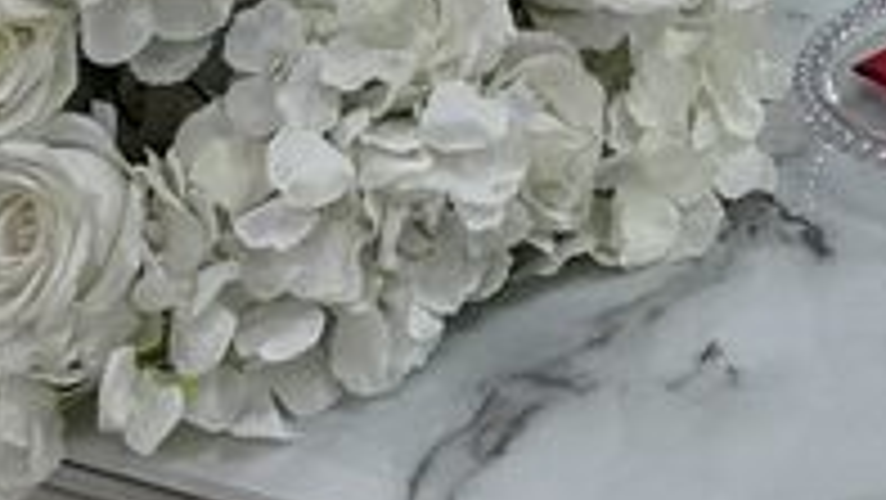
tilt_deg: -5.8
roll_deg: +3.1
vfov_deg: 5.3
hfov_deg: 9.9
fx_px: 4983
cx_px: 1313
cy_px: -1104
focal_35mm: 212
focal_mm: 6.76
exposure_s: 1/147
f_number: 1.78
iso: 100
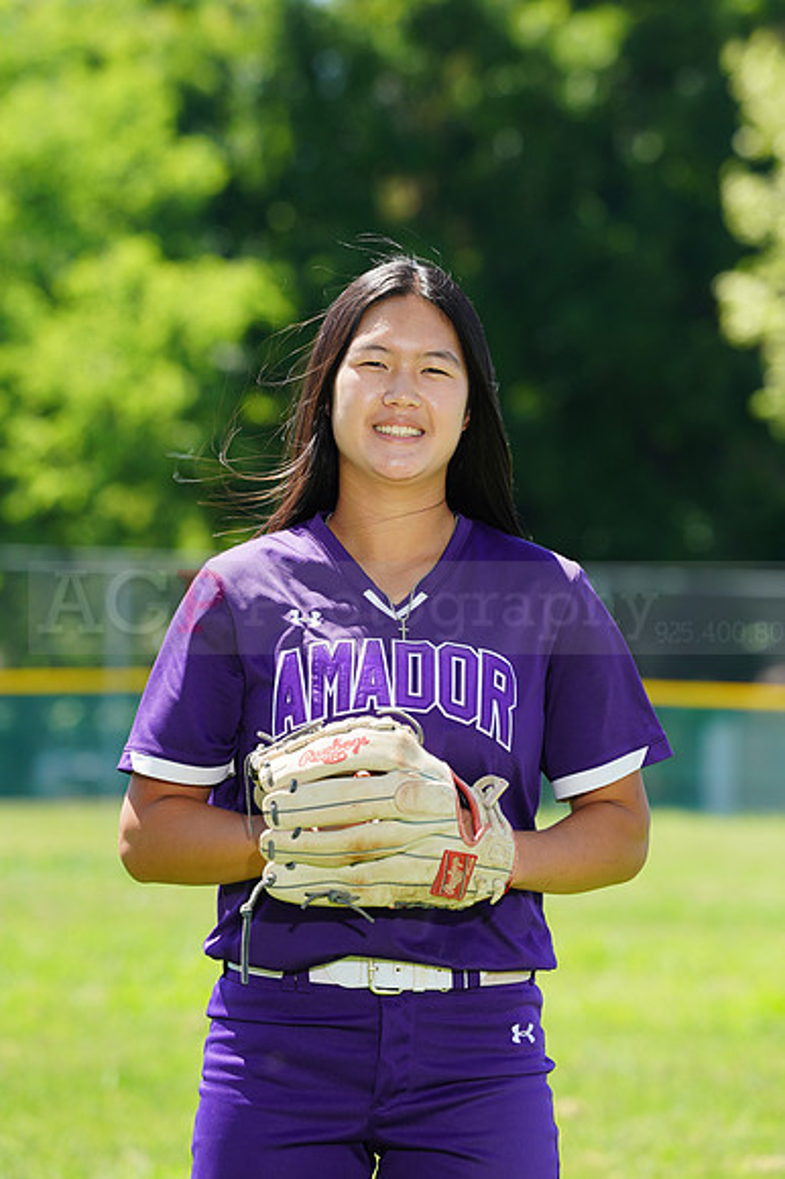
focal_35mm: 279
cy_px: 590
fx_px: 9136
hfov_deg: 4.9
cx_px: 392
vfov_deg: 7.4
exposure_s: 1/200
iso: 200
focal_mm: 279
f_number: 9
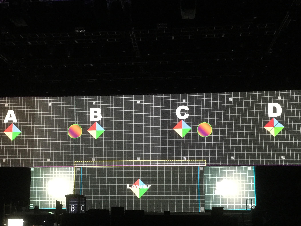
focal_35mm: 45
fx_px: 391
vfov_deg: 31.8
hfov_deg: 42.0
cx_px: 137
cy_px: 157
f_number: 2.2
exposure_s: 1/15
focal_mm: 4.15
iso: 250
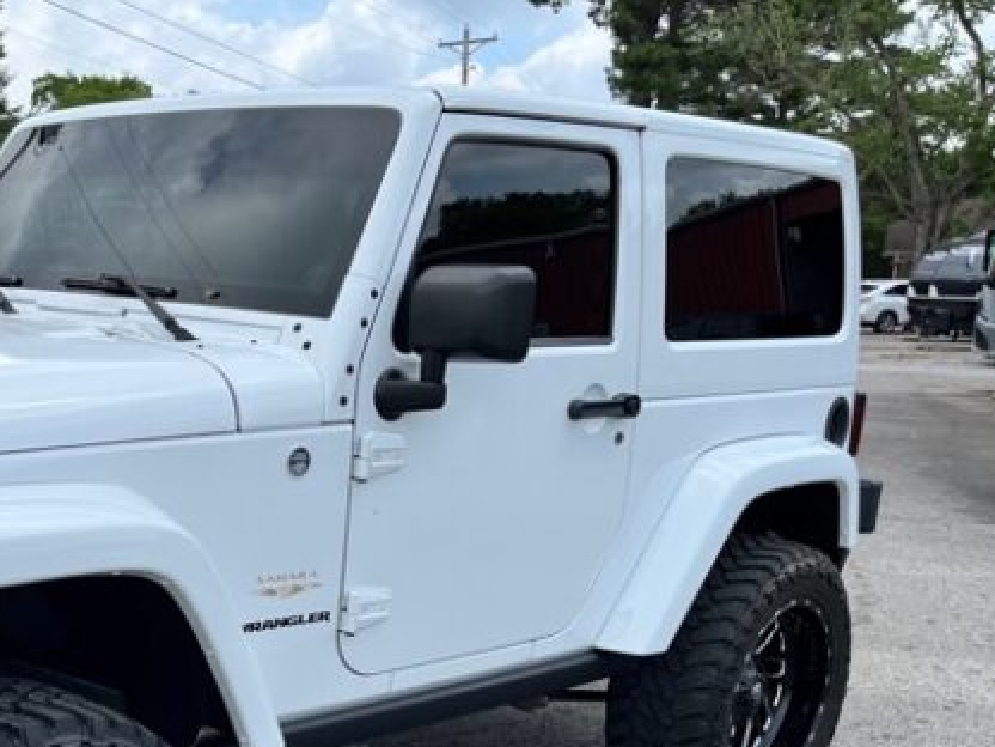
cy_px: 572
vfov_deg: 29.7
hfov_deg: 37.6
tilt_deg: -12.2
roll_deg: +1.1
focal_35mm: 48
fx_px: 1380
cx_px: 144
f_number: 1.6
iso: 50
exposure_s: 1/3623
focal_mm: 5.1
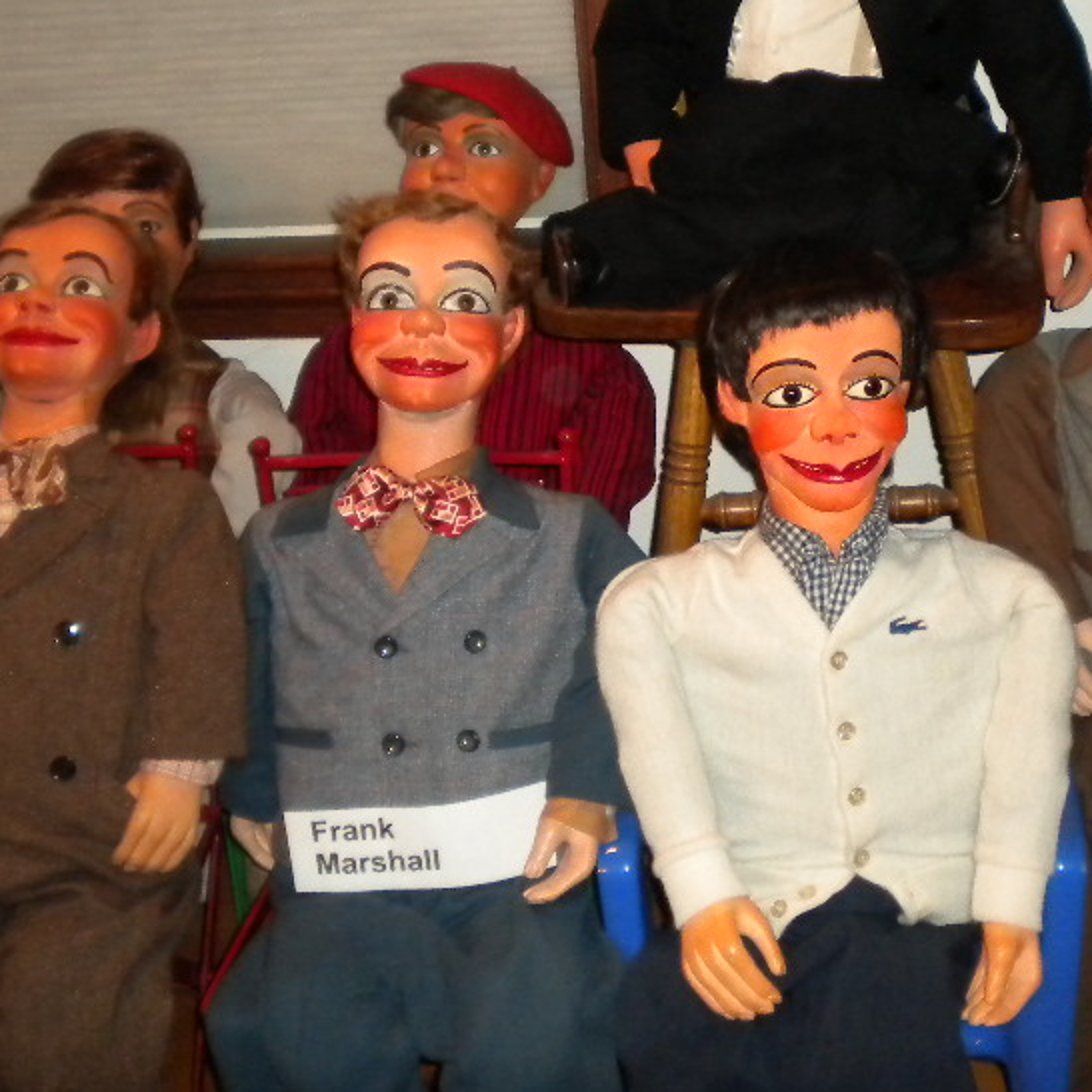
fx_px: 2070
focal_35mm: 58
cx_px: 606
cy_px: 382
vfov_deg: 29.4
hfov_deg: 29.5
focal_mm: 6.3
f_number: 3.1
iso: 400
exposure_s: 1/30
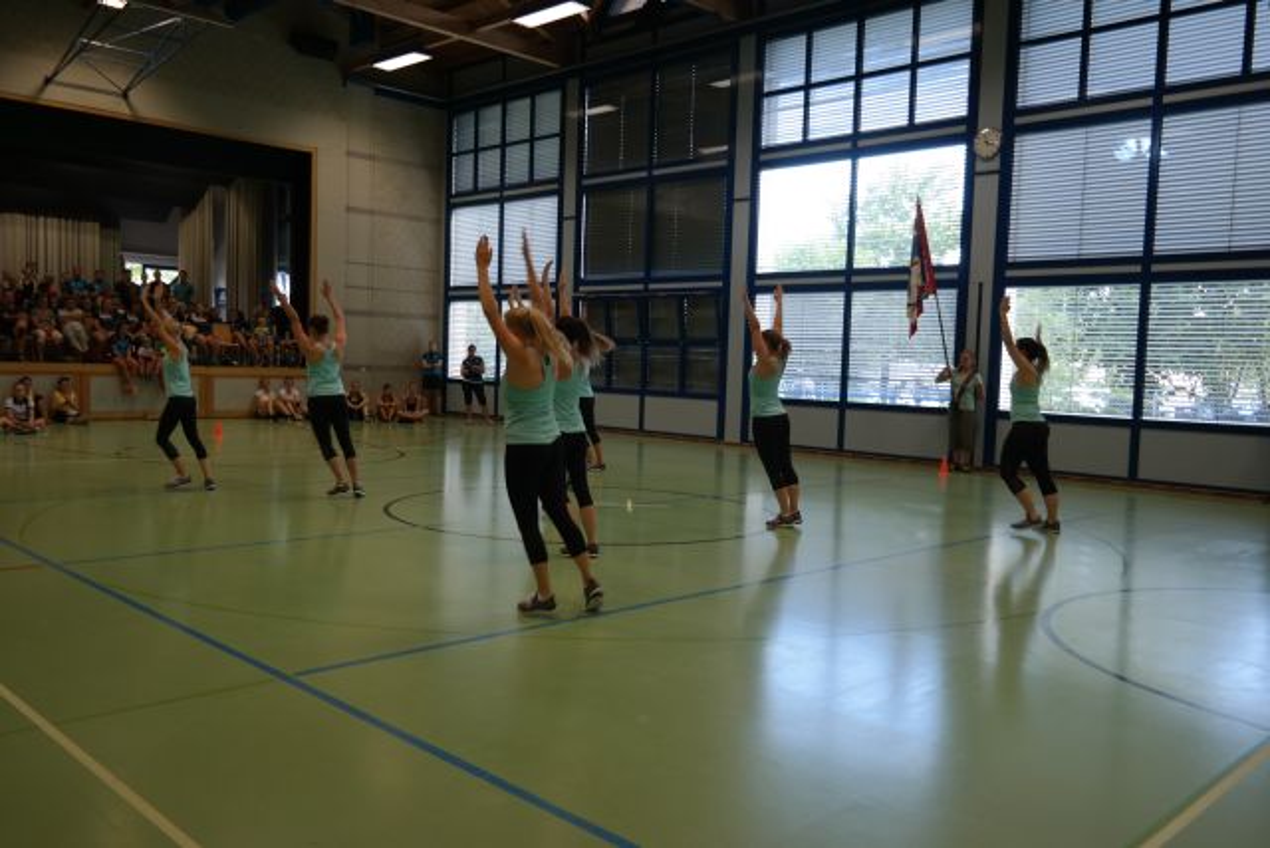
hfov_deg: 63.6
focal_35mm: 29
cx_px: 635
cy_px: 424
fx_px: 1023
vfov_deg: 45.0
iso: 200
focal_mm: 19
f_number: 3.5
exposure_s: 1/40
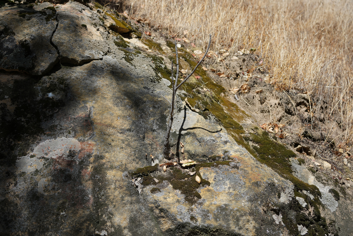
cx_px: 176
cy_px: 118
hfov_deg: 34.5
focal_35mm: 58
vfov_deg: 23.4
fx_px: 569
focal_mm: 58
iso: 200
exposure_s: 1/1250
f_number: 4.5
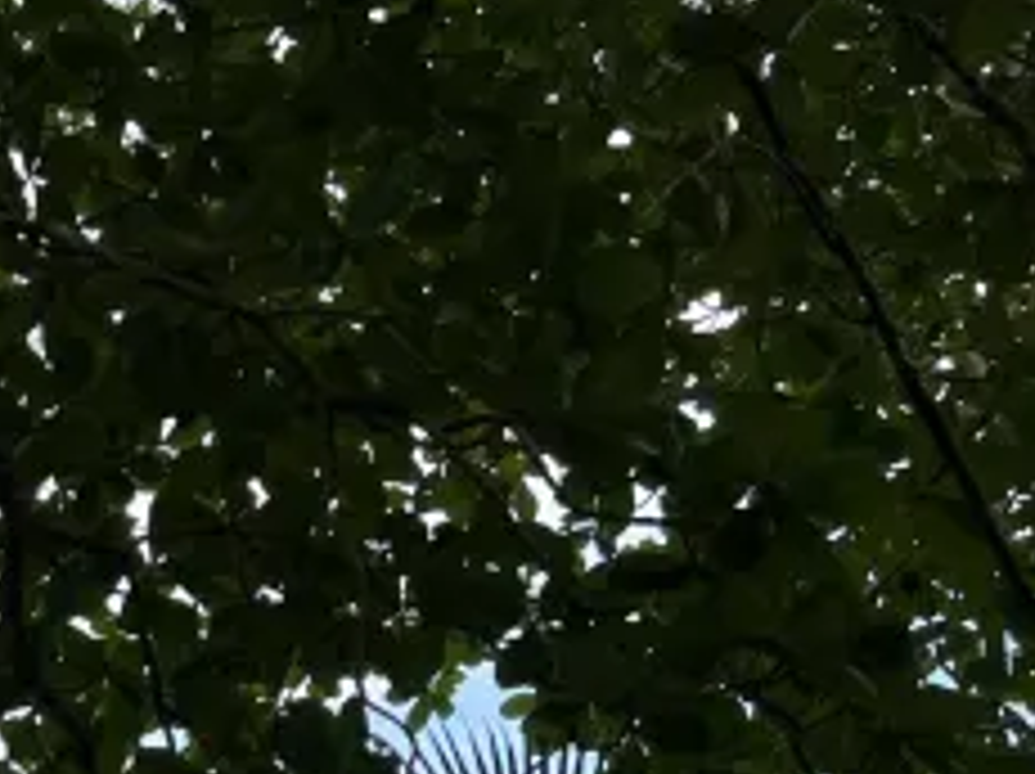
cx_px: -495
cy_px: 1120
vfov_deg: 16.2
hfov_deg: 20.2
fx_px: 2509
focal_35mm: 84
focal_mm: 5.7
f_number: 1.5
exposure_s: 1/1468
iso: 50
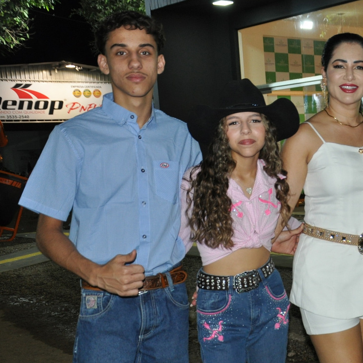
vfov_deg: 27.7
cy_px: 213
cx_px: 337
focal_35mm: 62
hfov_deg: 26.6
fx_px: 736
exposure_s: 1/60
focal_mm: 26
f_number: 4
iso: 800
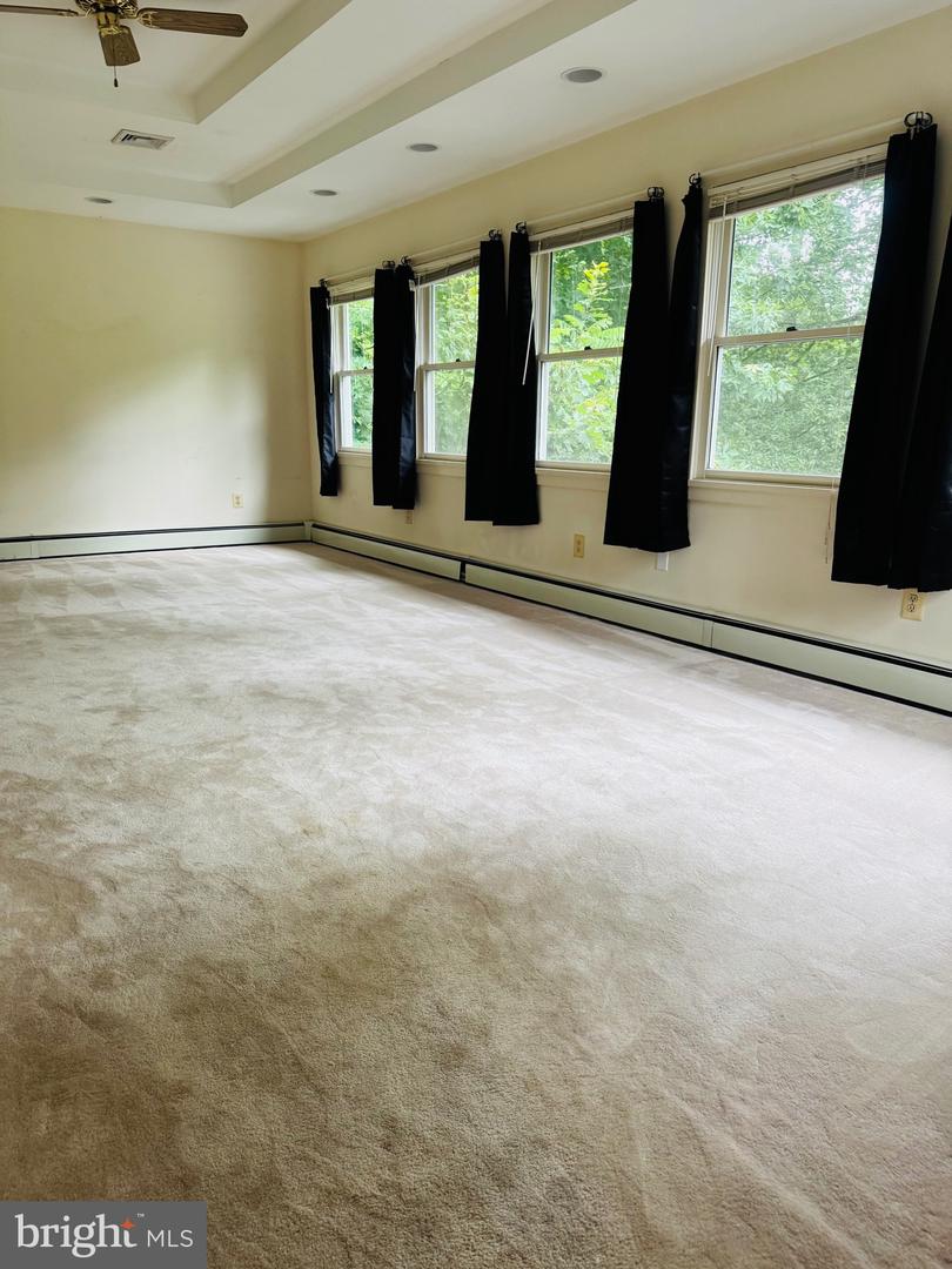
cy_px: 634
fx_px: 880
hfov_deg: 56.8
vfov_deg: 71.6
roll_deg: +0.3
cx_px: 476
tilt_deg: -14.1
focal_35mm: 24
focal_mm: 6.76
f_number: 1.78
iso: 200
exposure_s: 1/120
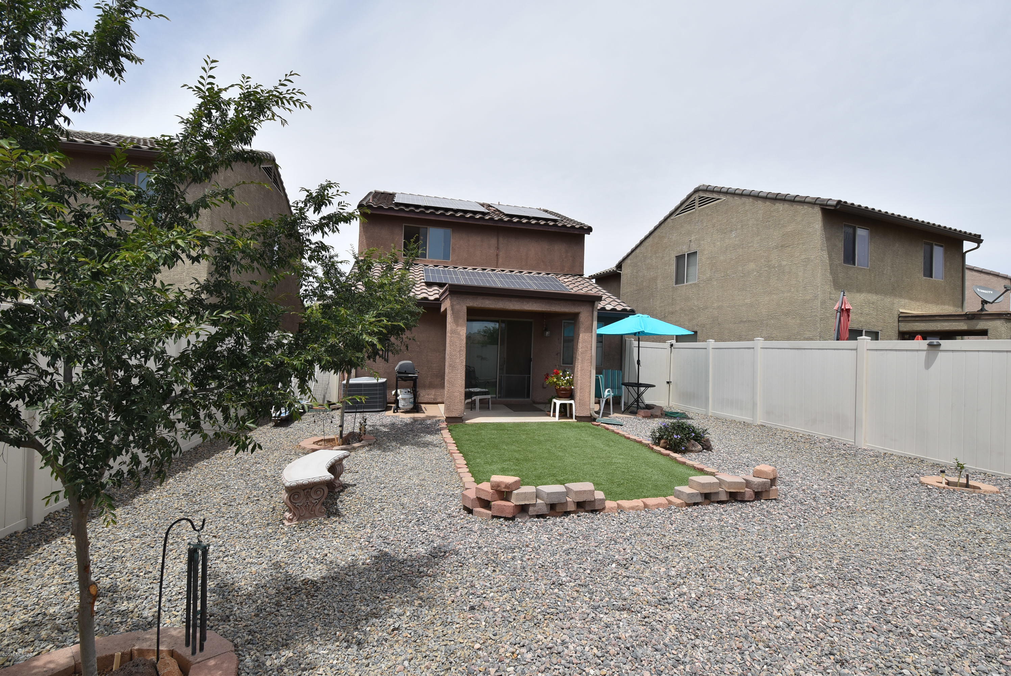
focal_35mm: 15
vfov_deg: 77.4
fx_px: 422
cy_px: 338
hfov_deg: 100.3
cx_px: 506
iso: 200
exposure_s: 1/400
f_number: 10
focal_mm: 10
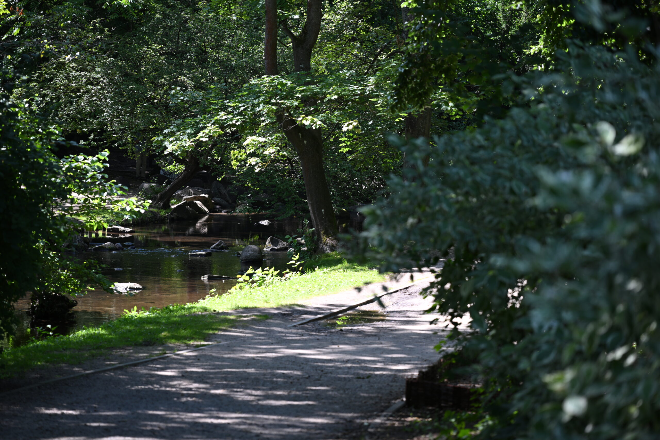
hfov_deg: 17.1
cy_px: 220
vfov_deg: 11.4
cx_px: 330
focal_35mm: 120
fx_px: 2200
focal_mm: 120
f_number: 4
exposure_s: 1/125
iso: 100
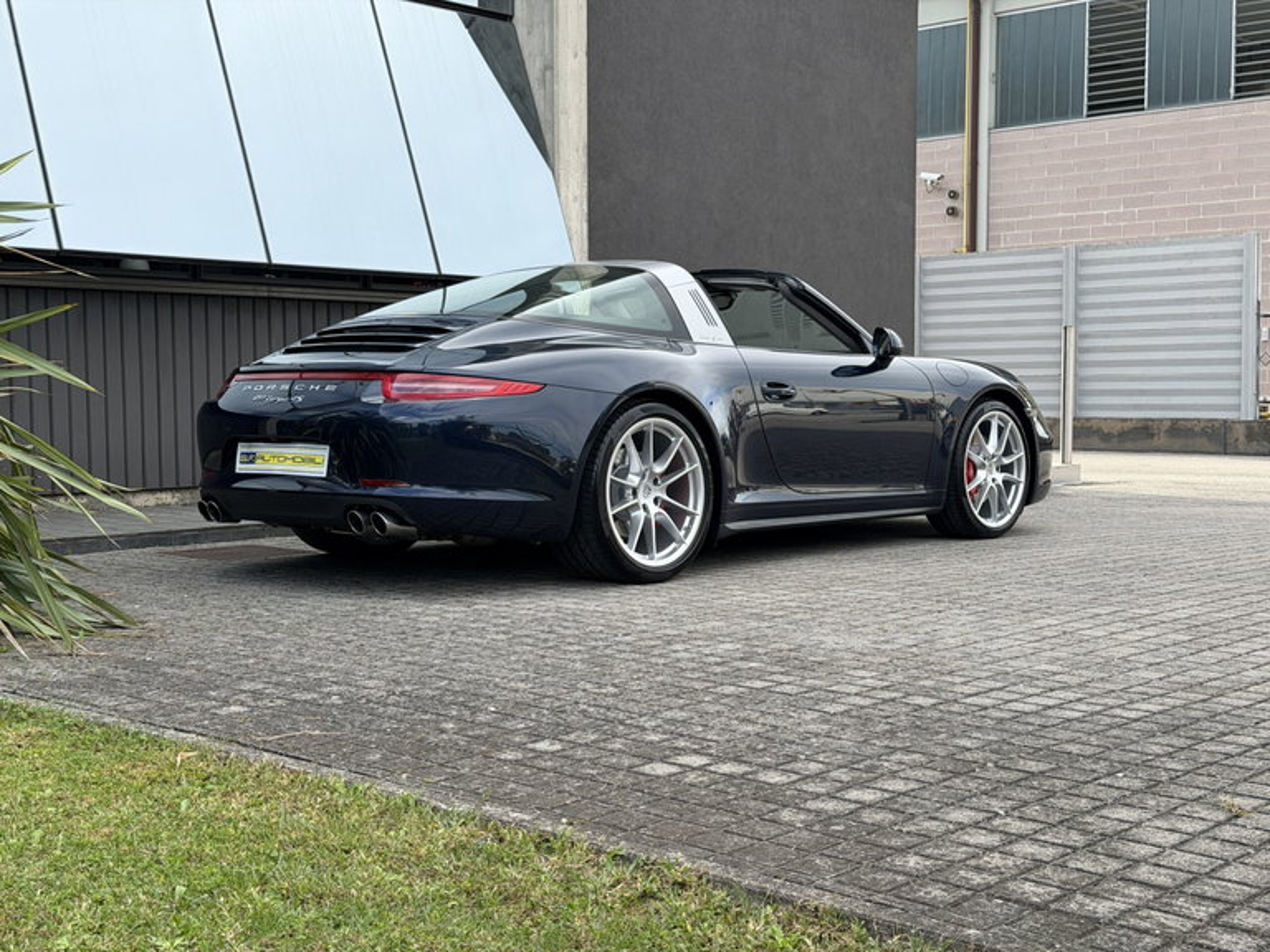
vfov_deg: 30.3
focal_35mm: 48
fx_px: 1761
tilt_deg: -3.1
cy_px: 476
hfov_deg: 39.7
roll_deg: +0.5
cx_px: 635
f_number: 1.78
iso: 64
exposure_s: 1/1013
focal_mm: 6.76
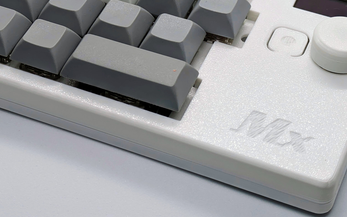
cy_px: 40
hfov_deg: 20.8
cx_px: 139
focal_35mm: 100
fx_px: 946
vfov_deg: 13.0
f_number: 1.89
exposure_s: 1/234
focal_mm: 5.43
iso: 55
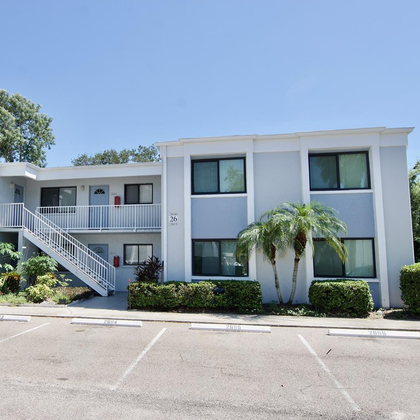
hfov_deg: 53.0
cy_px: 213
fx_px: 407
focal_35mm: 30
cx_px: 124
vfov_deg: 54.6
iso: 100
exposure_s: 1/250
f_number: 8
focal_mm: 15
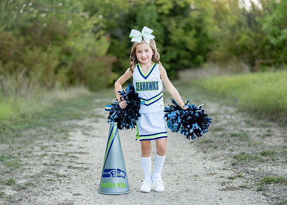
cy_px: 114
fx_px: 604
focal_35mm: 74
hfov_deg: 26.7
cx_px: 146
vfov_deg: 19.2
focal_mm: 50
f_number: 1.2
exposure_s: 1/500
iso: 100
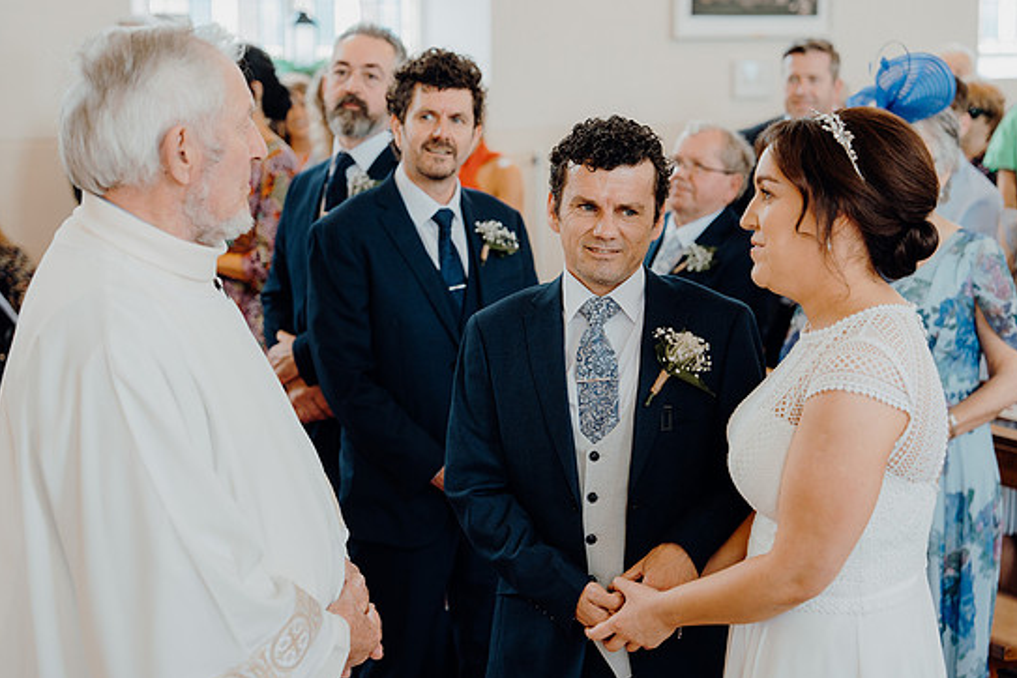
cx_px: 478
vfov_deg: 21.9
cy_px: 332
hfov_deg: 32.4
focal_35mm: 62
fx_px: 1751
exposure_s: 1/200
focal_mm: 58
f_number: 2.8
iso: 800
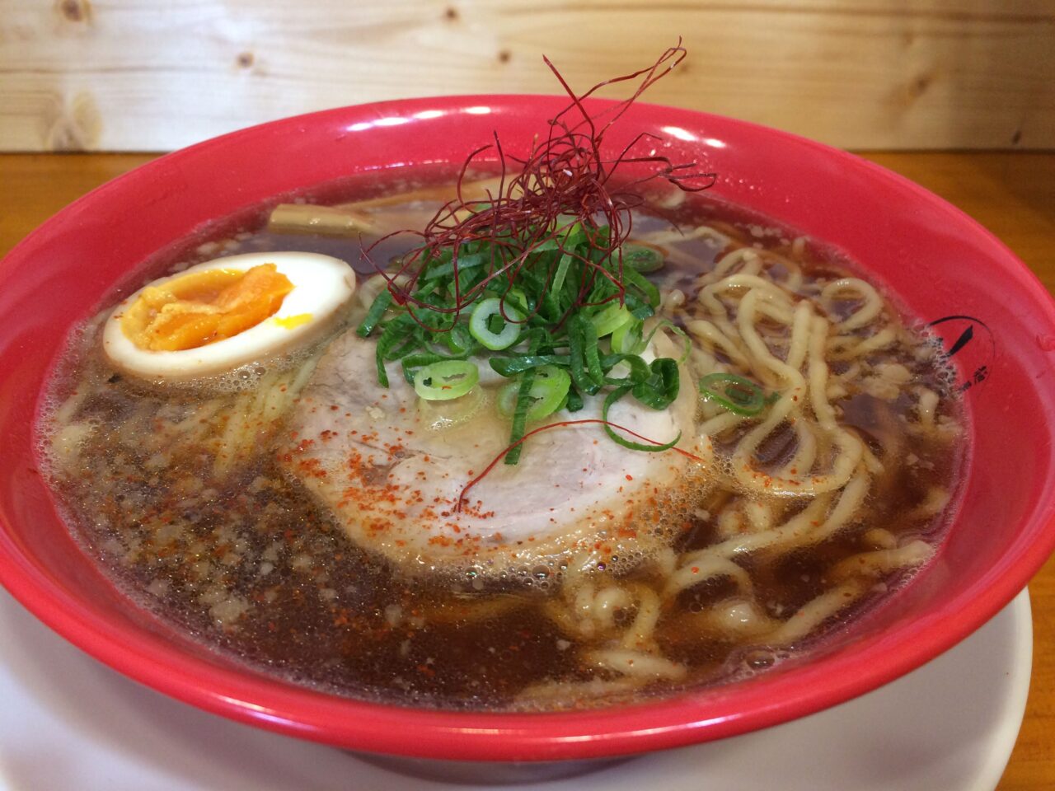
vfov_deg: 48.2
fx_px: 884
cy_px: 396
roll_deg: -2.6
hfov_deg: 61.7
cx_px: 528
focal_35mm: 29
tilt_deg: -37.8
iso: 160
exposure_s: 1/30
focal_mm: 4.15
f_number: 2.2
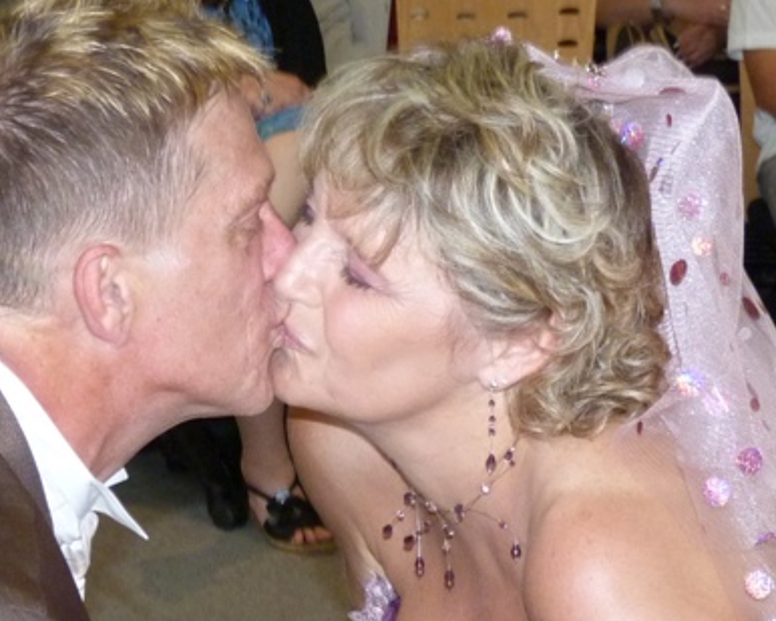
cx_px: 243
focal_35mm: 99
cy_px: 547
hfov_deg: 19.3
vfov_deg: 15.4
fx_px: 2274
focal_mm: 8.7
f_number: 3.2
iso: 250
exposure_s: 1/60
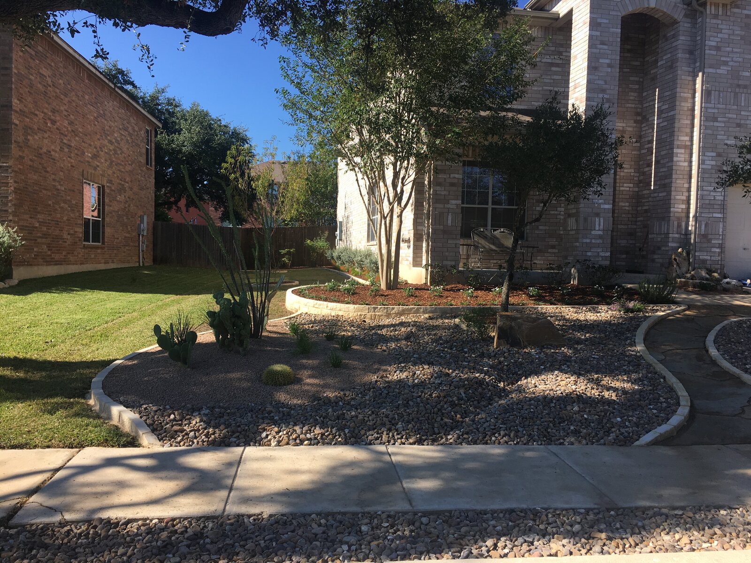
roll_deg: -1.5
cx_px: 376
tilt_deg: -1.7
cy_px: 282
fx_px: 629
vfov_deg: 48.2
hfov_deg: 61.7
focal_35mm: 29
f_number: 2.2
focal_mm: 4.15
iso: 25
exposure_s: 1/916
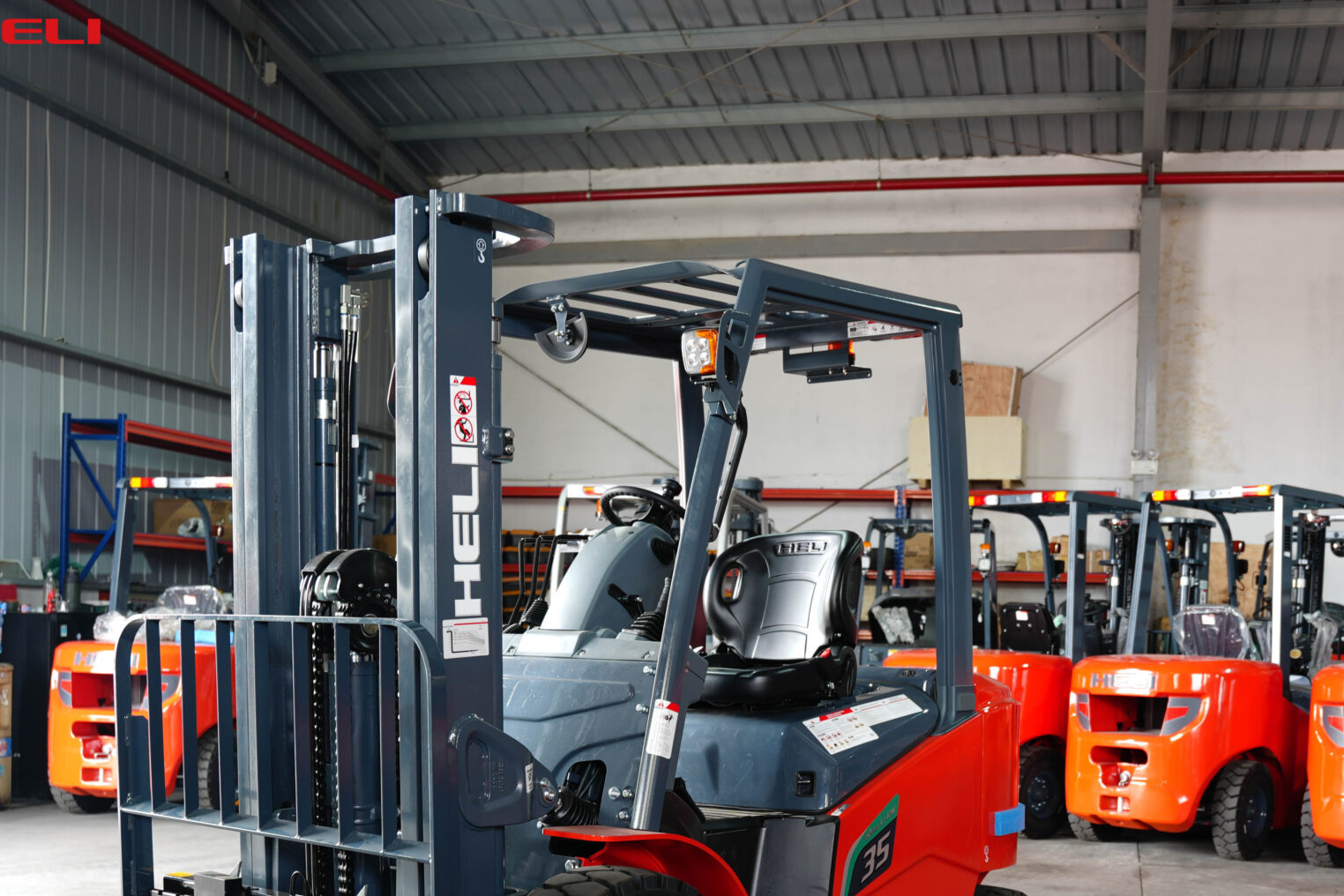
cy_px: 727
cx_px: 803
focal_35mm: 42
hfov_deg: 46.2
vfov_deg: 31.0
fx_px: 1568
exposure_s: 1/10
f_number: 2.8
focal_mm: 25
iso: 80
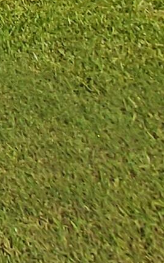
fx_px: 594
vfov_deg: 16.2
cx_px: -538
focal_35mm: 83
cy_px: -320
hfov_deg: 7.6
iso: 50
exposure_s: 1/1488
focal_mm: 1.13
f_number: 2.2
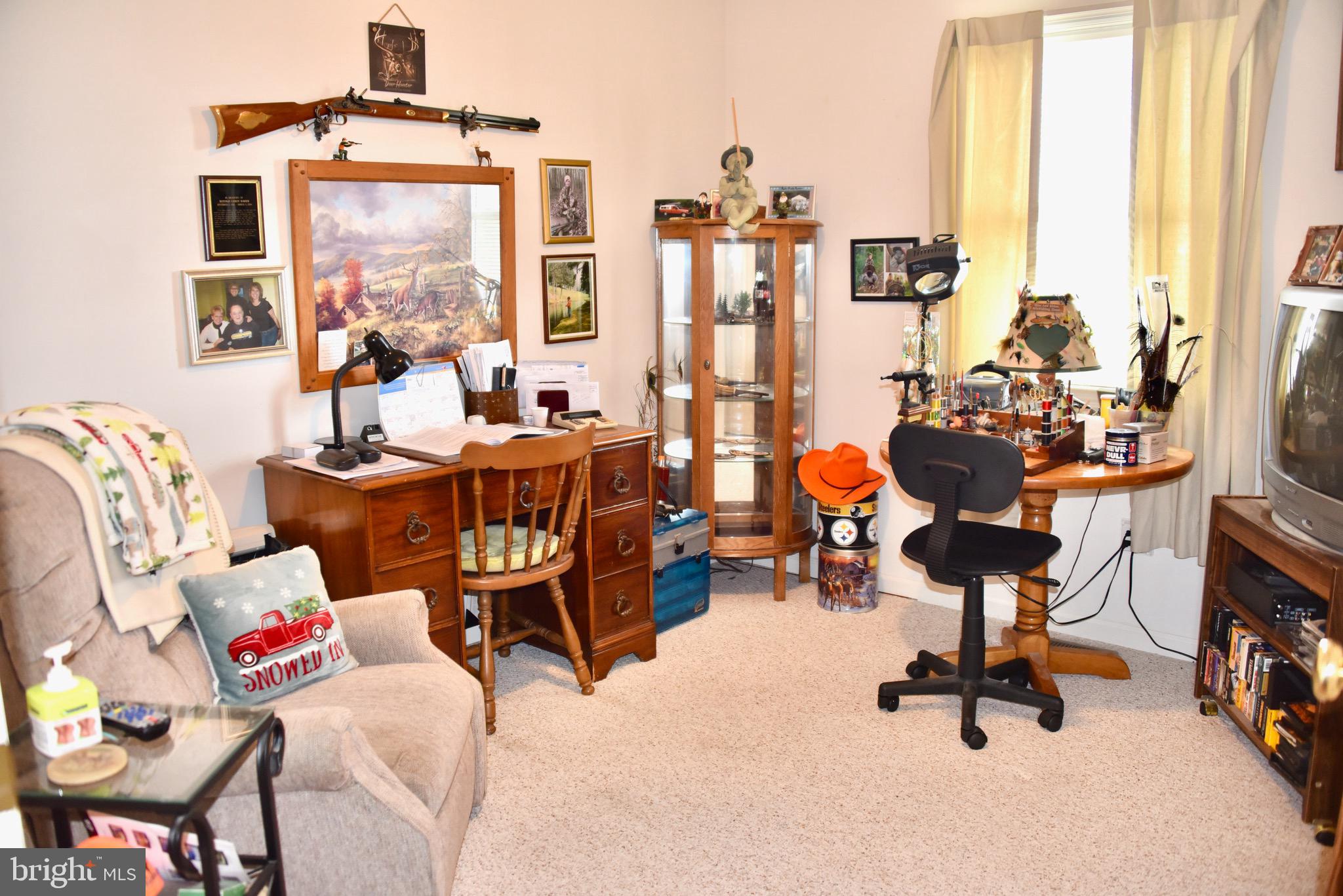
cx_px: 672
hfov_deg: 65.5
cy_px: 448
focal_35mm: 28
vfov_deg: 46.4
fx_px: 1045
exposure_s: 1/60
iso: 1250
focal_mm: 28
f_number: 3.5
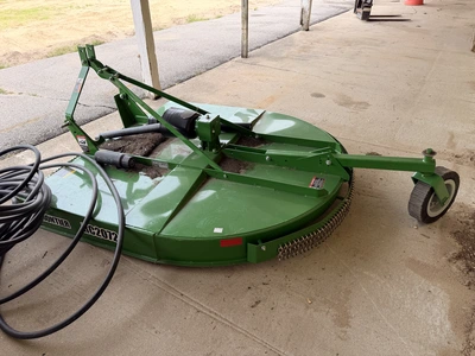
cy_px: 178
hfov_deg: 71.6
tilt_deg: -34.5
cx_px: 238
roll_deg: +2.2
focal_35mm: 24
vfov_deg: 56.8
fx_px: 329
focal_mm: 6.76
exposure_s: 1/405
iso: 80
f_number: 1.78
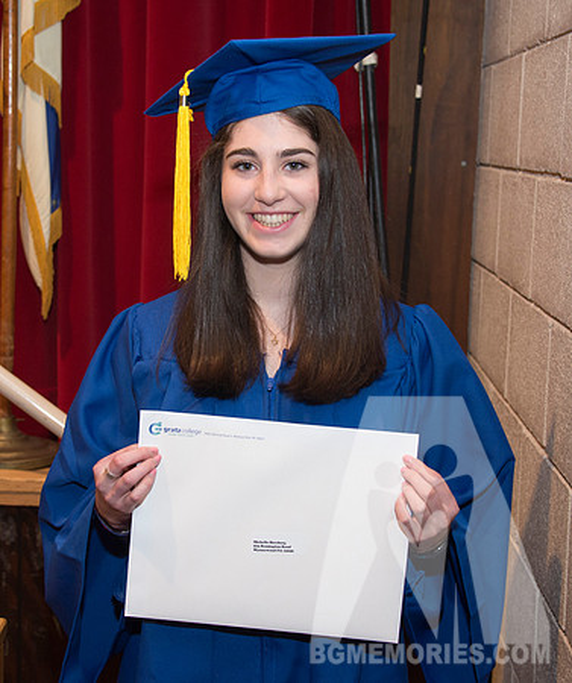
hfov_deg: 23.1
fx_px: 1400
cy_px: 332
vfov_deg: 27.4
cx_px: 232
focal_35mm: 68
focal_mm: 48
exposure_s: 1/80
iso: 2000
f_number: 4.2
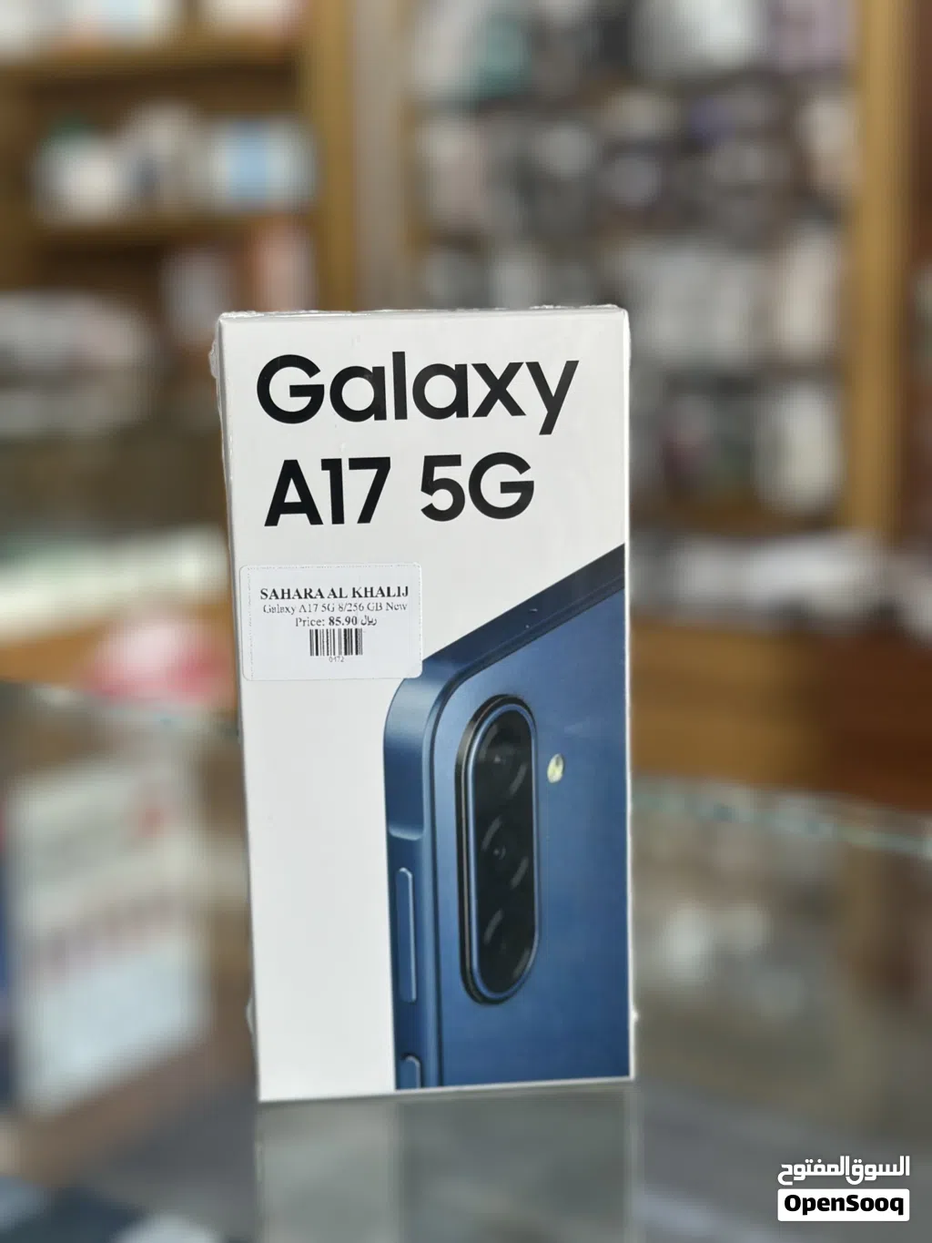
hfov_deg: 30.3
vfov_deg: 39.7
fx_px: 1723
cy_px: 622
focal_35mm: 48
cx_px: 466
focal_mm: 6.86
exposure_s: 1/118
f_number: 1.78
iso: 64
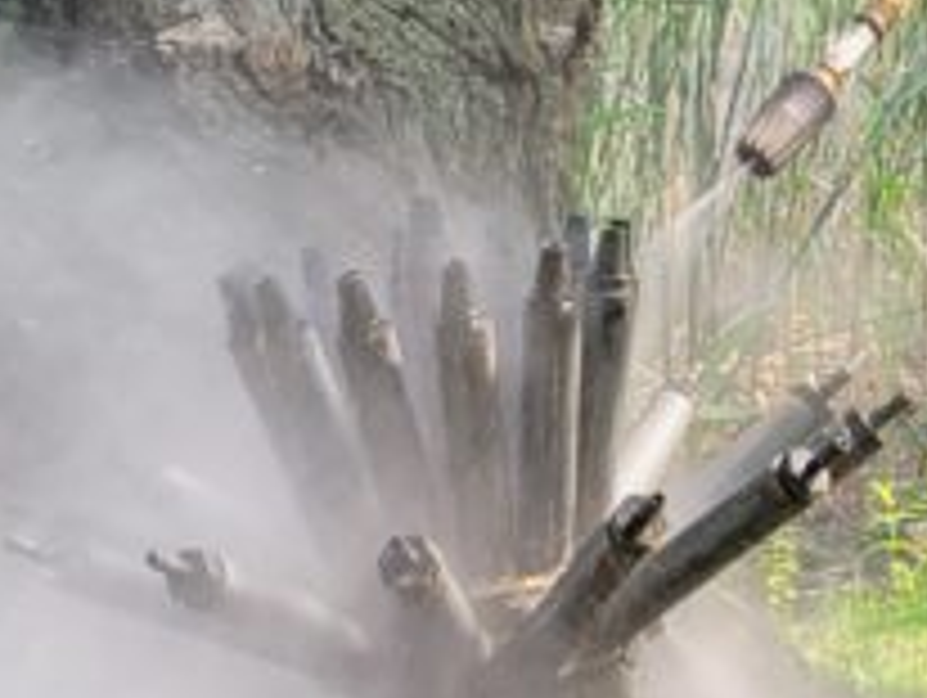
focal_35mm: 129
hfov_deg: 15.0
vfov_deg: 11.5
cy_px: 572
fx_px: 3459
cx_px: 954
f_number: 1.8
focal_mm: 5.4
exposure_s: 1/177
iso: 40
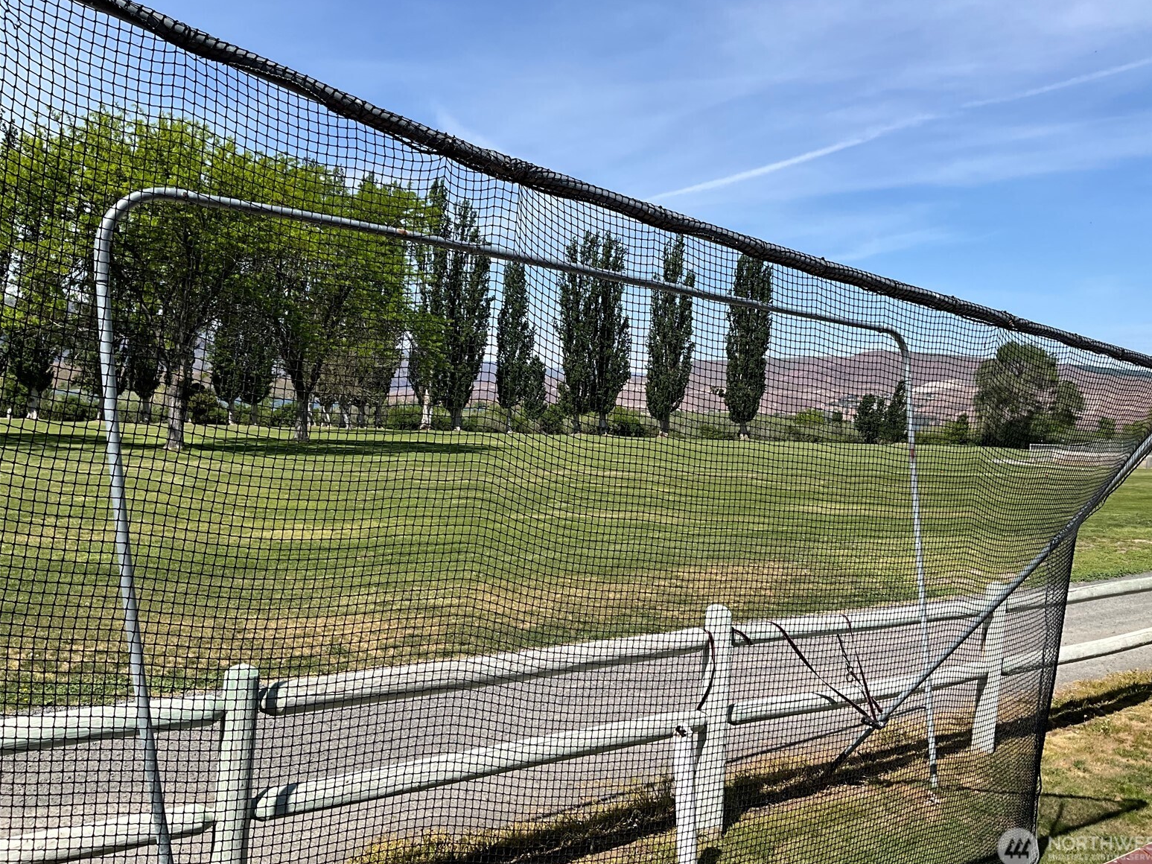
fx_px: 998
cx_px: 595
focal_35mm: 30
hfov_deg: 60.0
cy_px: 431
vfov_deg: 46.8
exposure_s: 1/2141
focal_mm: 3
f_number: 1.8
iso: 25
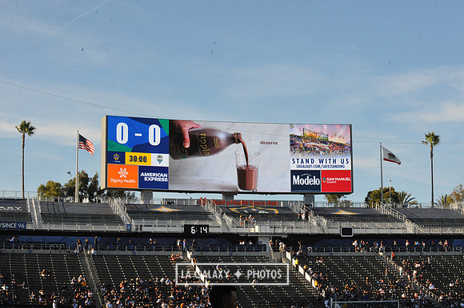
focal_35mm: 80
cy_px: 154
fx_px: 1030
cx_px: 232
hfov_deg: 25.4
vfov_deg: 17.0
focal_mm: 80
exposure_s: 1/1000
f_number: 16
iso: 1600
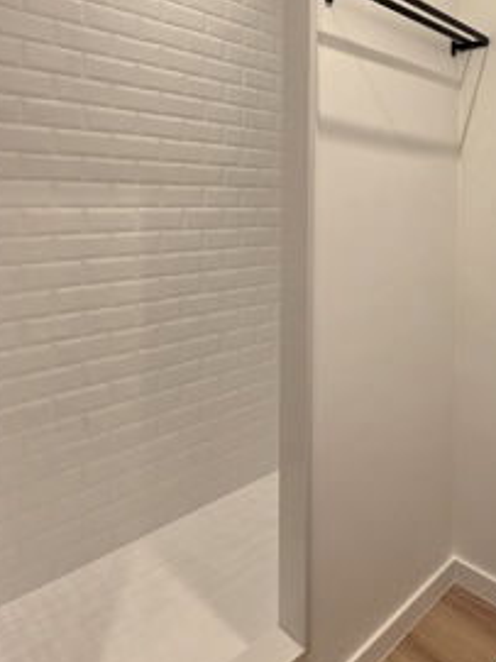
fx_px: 440
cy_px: 208
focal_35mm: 23
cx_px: 382
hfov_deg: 55.5
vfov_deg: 71.2
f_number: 1.9
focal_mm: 2.2
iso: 80
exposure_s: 1/101
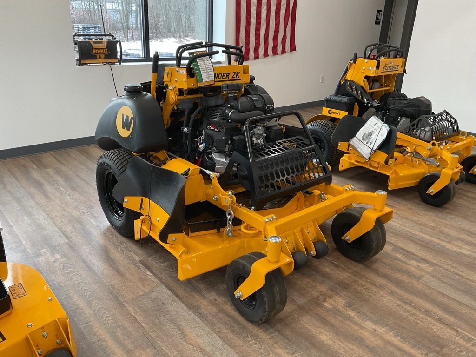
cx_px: 238
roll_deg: -2.8
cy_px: 178
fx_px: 399
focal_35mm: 29
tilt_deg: -22.7
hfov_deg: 61.7
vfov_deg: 48.2
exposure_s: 1/60
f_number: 1.8
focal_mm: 3
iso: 50
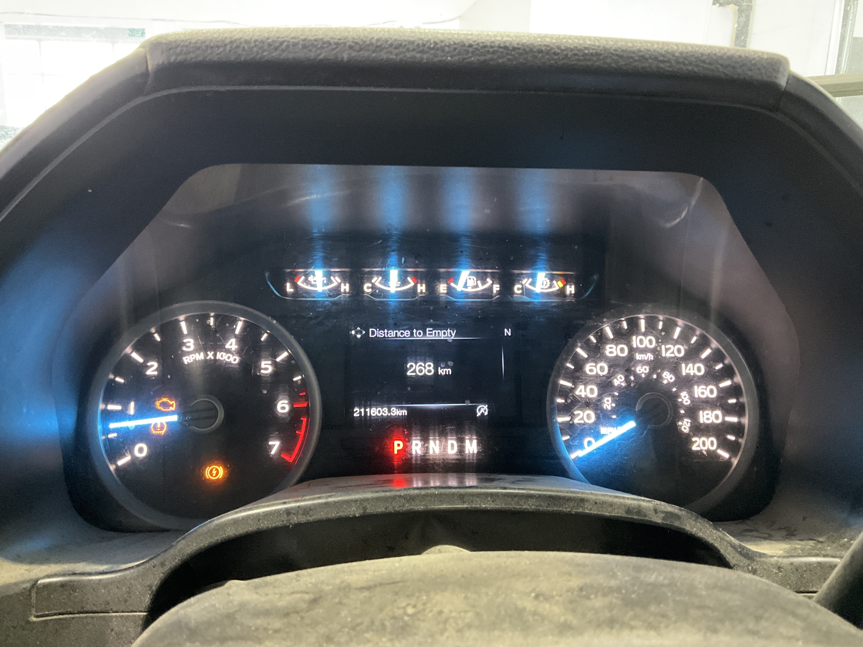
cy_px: 324
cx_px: 432
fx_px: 723
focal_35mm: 29
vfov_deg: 48.2
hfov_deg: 61.7
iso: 400
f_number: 1.8
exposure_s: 1/30
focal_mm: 3
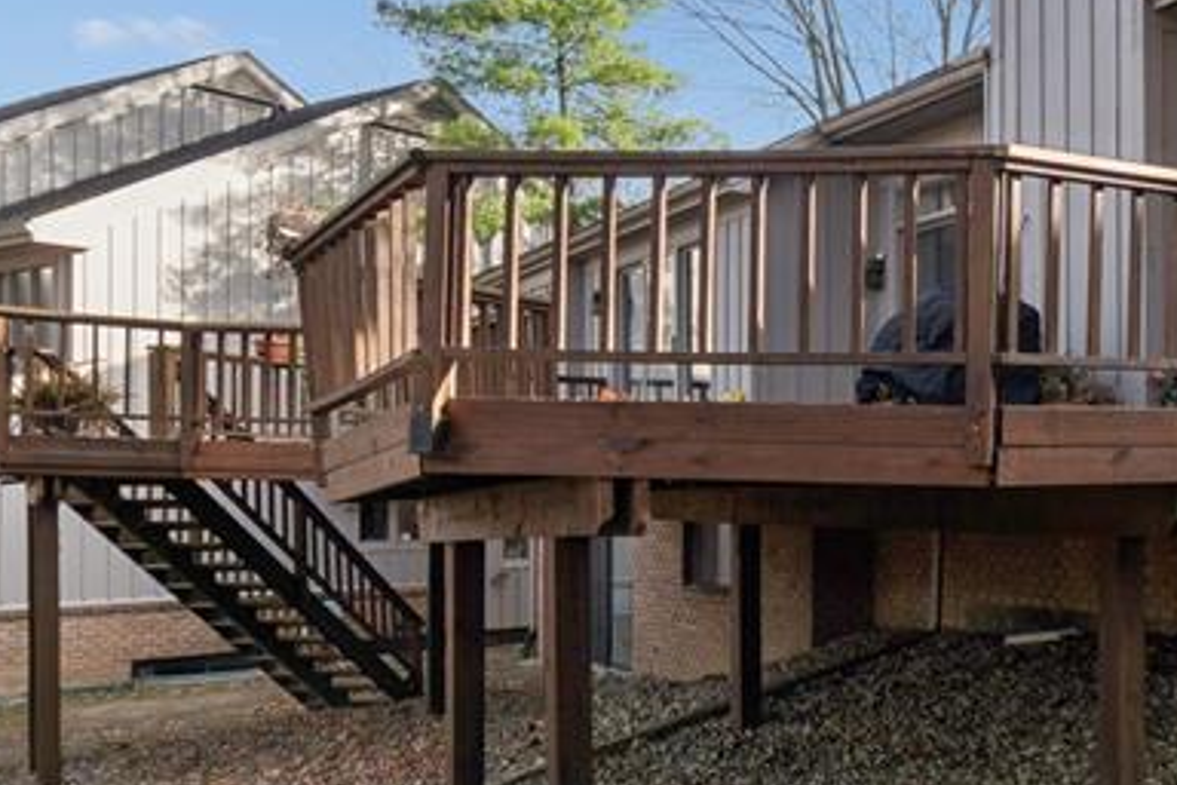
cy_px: 417
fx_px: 1308
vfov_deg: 33.4
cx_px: 1186
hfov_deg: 41.8
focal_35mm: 40
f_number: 8
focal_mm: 10
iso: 100
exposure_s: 1/100
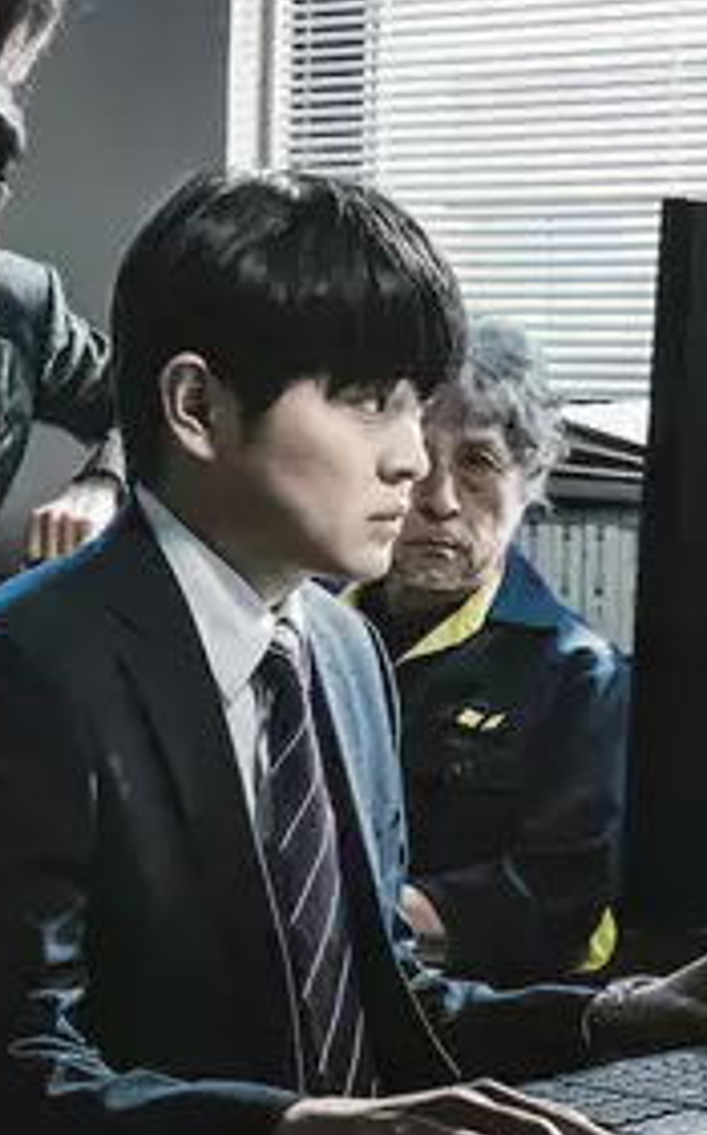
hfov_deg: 12.8
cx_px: -267
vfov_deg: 21.2
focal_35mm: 98
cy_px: 380
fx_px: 3029
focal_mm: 45
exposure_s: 1/125
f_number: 8
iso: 6400
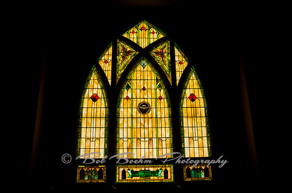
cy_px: 96
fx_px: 255
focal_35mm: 32
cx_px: 146
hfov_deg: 59.6
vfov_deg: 41.5
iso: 200
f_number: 8
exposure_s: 1/250
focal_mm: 21
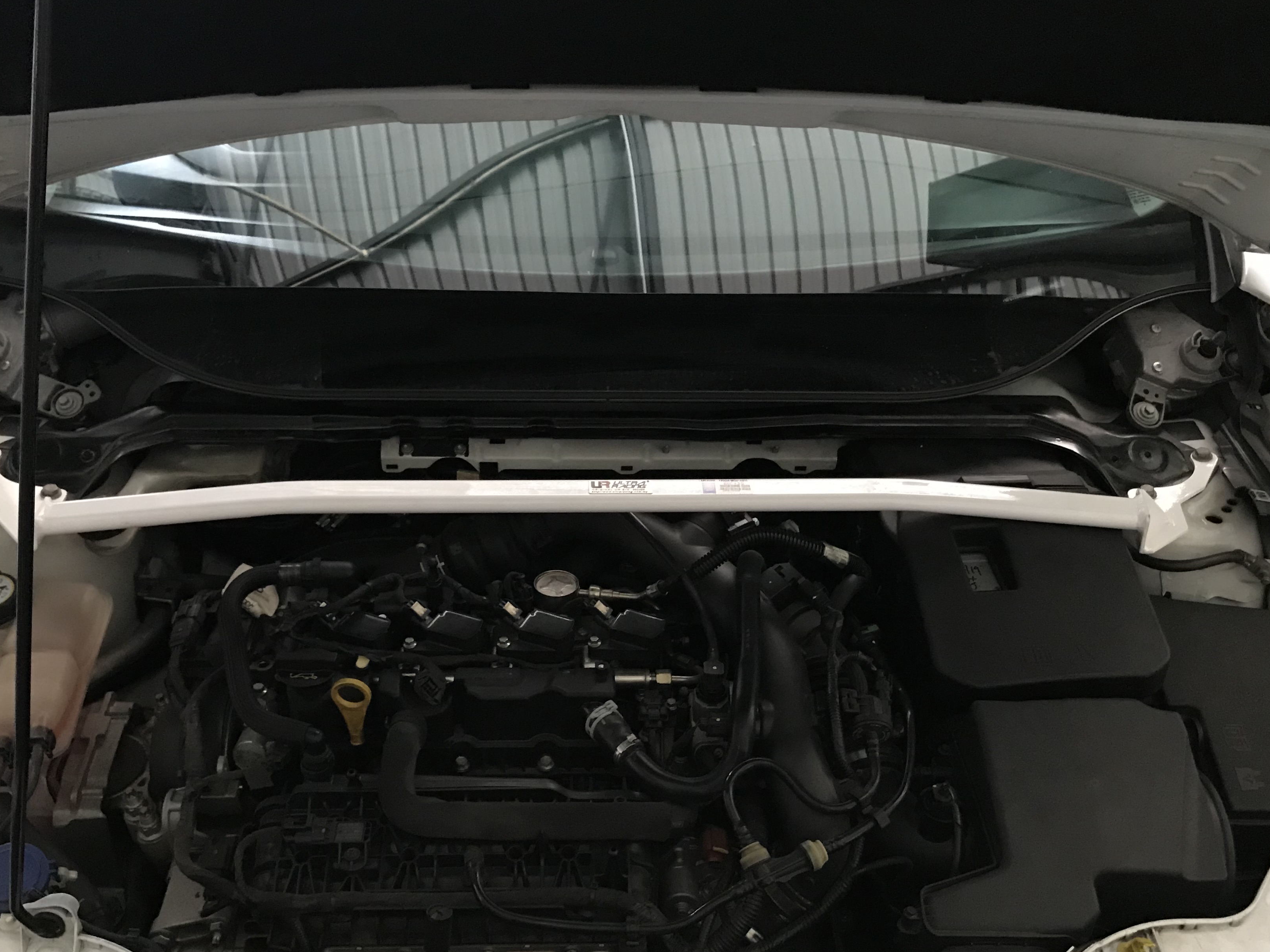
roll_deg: -1.9
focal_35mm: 35
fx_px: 1284
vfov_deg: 40.6
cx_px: 607
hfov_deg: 52.6
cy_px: 535
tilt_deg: -38.8
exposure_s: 1/14
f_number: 1.8
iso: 100
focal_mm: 3.99
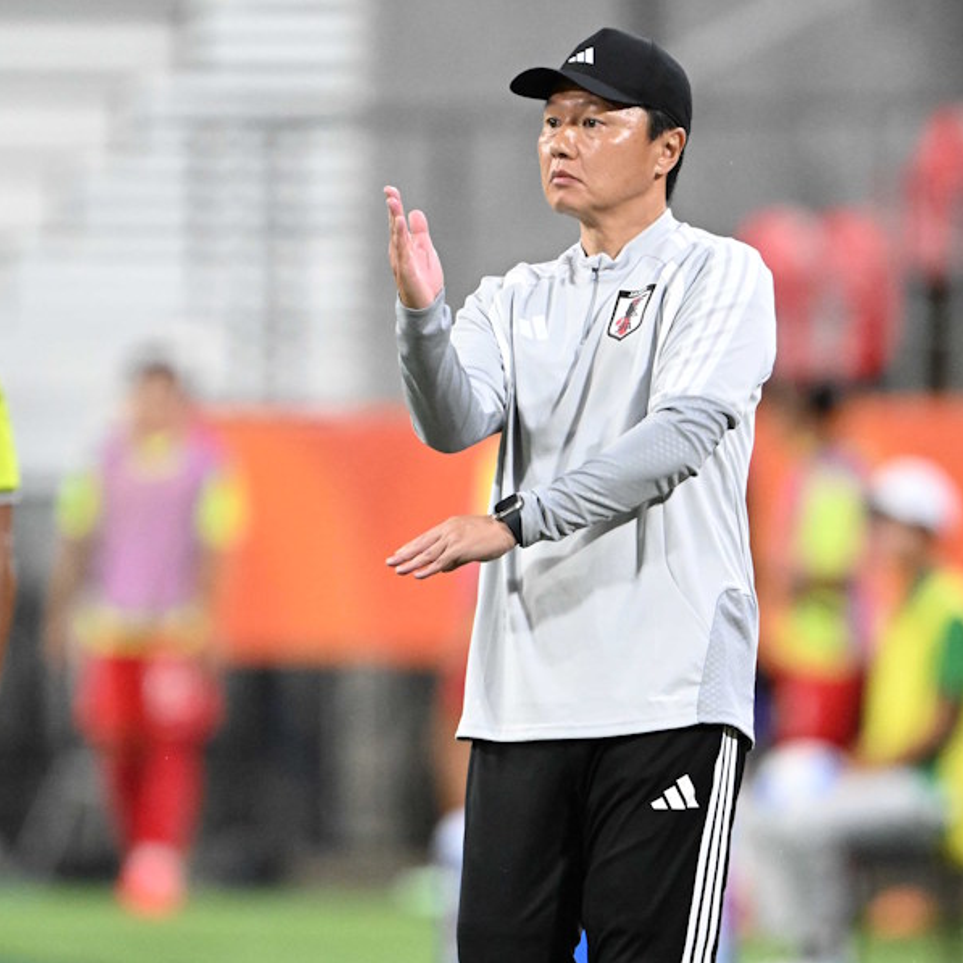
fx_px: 22567
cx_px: 632
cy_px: 482
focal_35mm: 717
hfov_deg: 2.4
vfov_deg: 2.4
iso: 6400
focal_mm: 560
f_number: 4
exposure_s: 1/1600
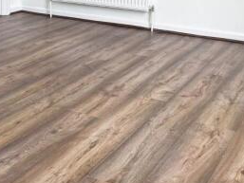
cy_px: -14
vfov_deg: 23.4
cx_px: 101
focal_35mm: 59
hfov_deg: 32.6
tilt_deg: -7.5
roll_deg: +0.2
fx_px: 416
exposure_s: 1/100
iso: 64
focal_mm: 5.1
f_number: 1.6
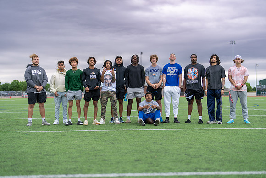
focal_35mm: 50
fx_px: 370
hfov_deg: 39.6
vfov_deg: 27.0
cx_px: 133
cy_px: 89
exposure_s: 1/640
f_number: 1.2
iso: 100
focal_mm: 50
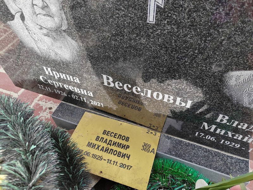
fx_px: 197
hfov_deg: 65.3
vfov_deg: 51.4
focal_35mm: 27
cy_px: 95
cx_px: 126
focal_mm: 5.52
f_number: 1.9
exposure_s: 1/610
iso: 100
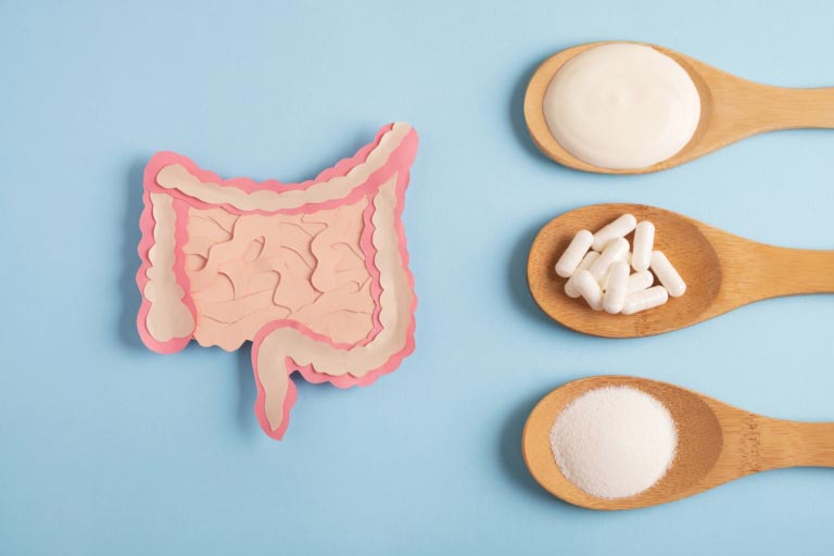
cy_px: 278
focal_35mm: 67
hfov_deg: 30.1
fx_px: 1552
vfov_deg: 20.3
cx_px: 417
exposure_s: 1/160
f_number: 9
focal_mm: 44.4
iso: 100
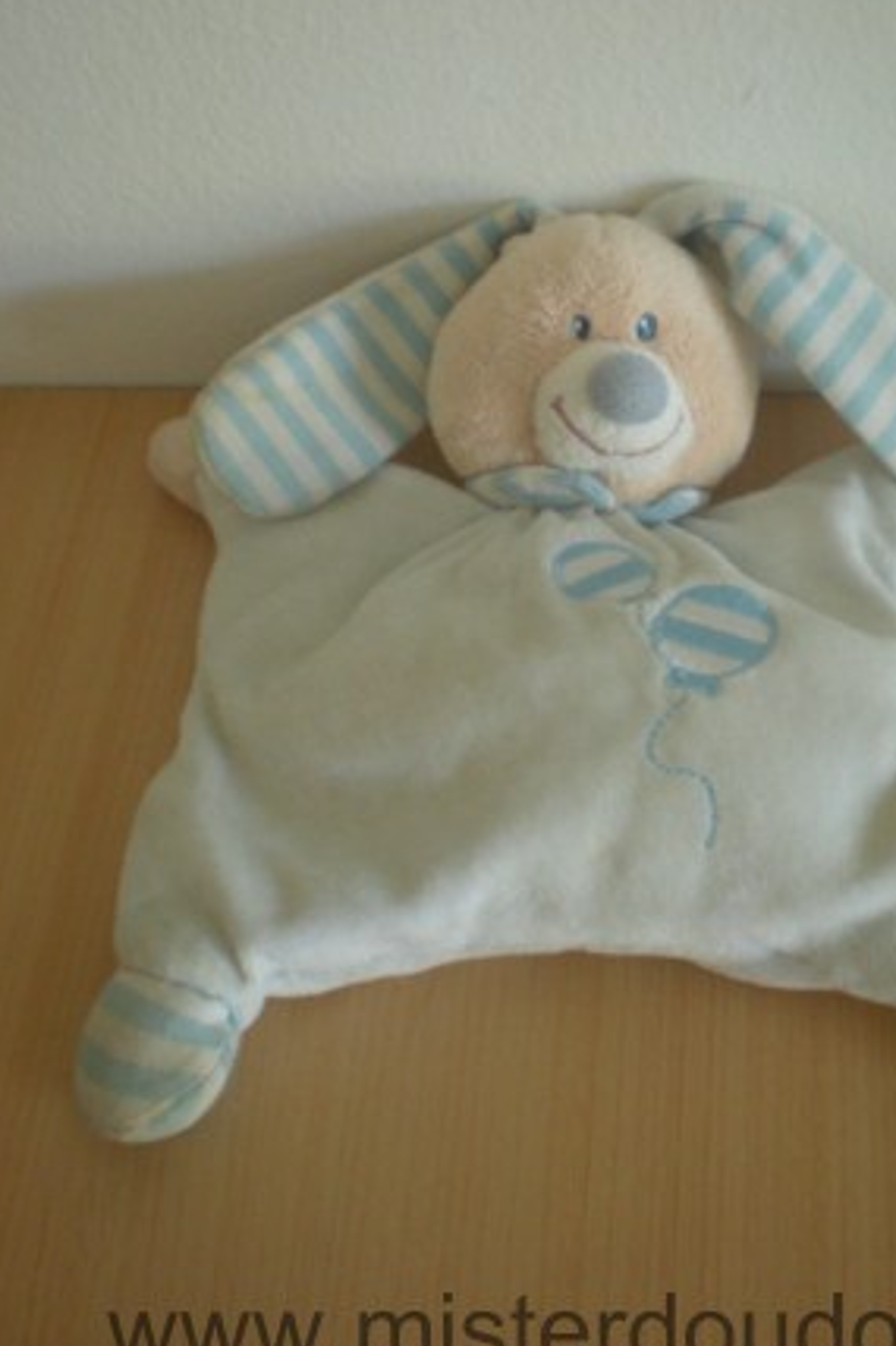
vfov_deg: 41.0
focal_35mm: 48
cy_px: 576
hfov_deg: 27.9
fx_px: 1793
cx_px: 575
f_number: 3.1
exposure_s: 1/25.6
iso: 200
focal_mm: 6.3
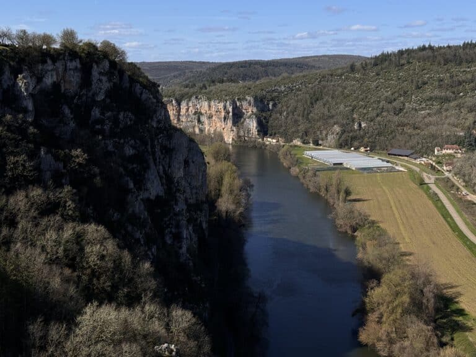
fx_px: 660
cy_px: 178
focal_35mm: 48
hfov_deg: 39.7
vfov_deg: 30.3
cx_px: 238
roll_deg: -0.7
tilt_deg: -8.8
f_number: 1.78
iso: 64
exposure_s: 1/6410
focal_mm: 6.86
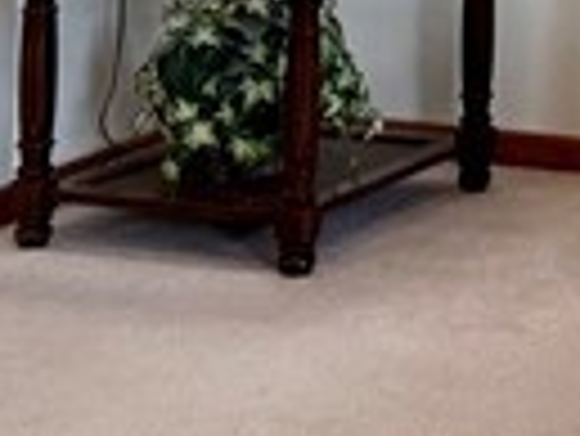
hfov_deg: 10.2
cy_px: -584
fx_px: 3186
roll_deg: -0.8
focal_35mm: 190
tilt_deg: +0.1
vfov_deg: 7.4
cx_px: 773
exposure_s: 1/120
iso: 125
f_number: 1.78
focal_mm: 6.76
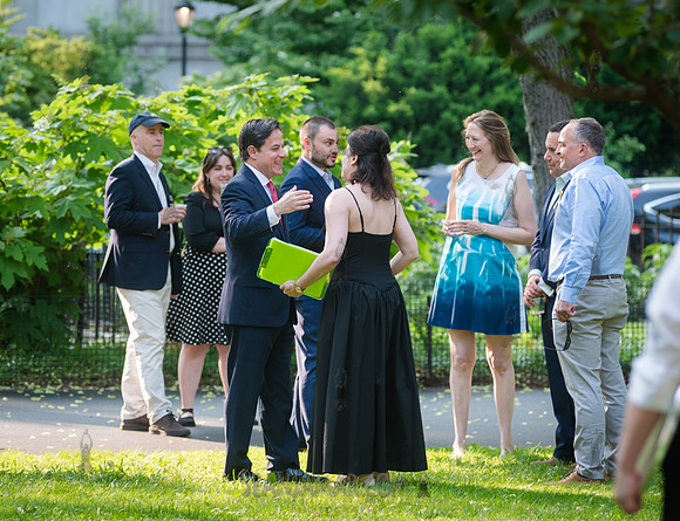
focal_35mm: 193
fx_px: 3825
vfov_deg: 7.8
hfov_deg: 10.1
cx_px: 209
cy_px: 213
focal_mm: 135
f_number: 4
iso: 250
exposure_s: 1/160
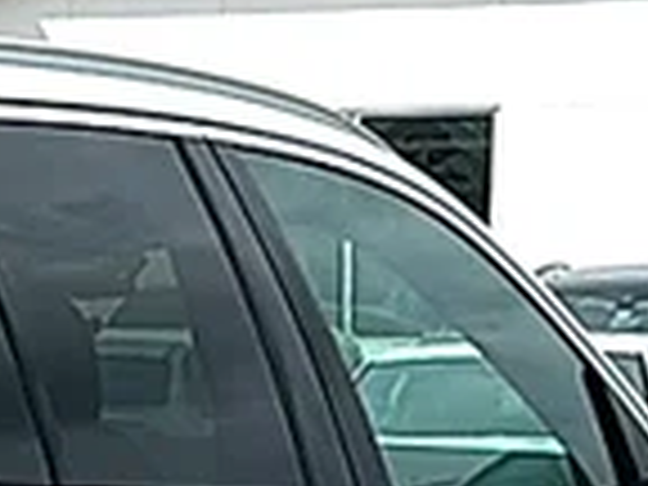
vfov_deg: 8.0
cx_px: -369
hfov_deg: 10.5
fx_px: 3370
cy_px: 808
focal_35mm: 180
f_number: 1.78
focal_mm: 6.86
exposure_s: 1/8333
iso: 80
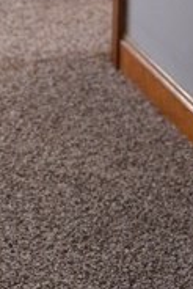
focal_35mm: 295
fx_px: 2368
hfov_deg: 4.6
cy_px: 87
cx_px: -72
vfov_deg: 7.0
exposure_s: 1/125
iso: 800
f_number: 2.5
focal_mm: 50
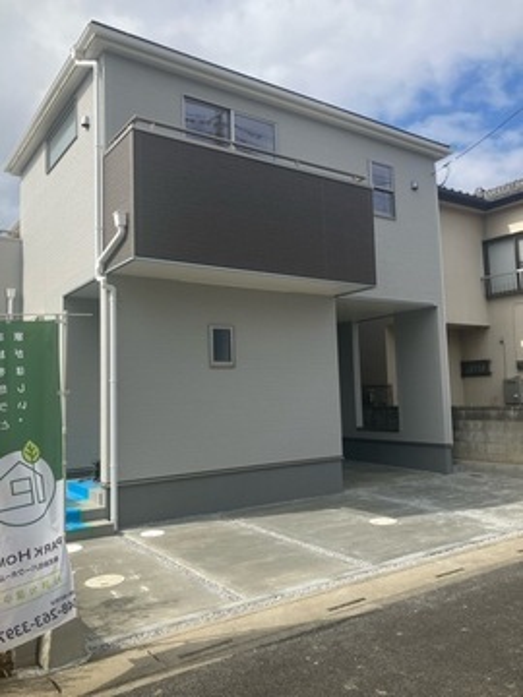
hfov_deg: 49.7
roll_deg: +1.5
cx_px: 262
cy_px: 348
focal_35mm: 28
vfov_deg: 63.4
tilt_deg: +5.3
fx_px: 564
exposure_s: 1/1946
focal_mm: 3.99
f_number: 1.8
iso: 32
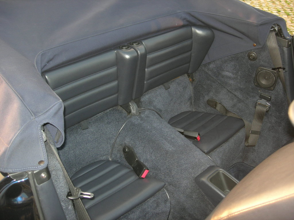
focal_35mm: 38
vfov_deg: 37.7
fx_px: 323
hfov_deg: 49.0
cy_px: 110
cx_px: 147
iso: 64
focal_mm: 7.8
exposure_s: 1/60.1
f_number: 2.8
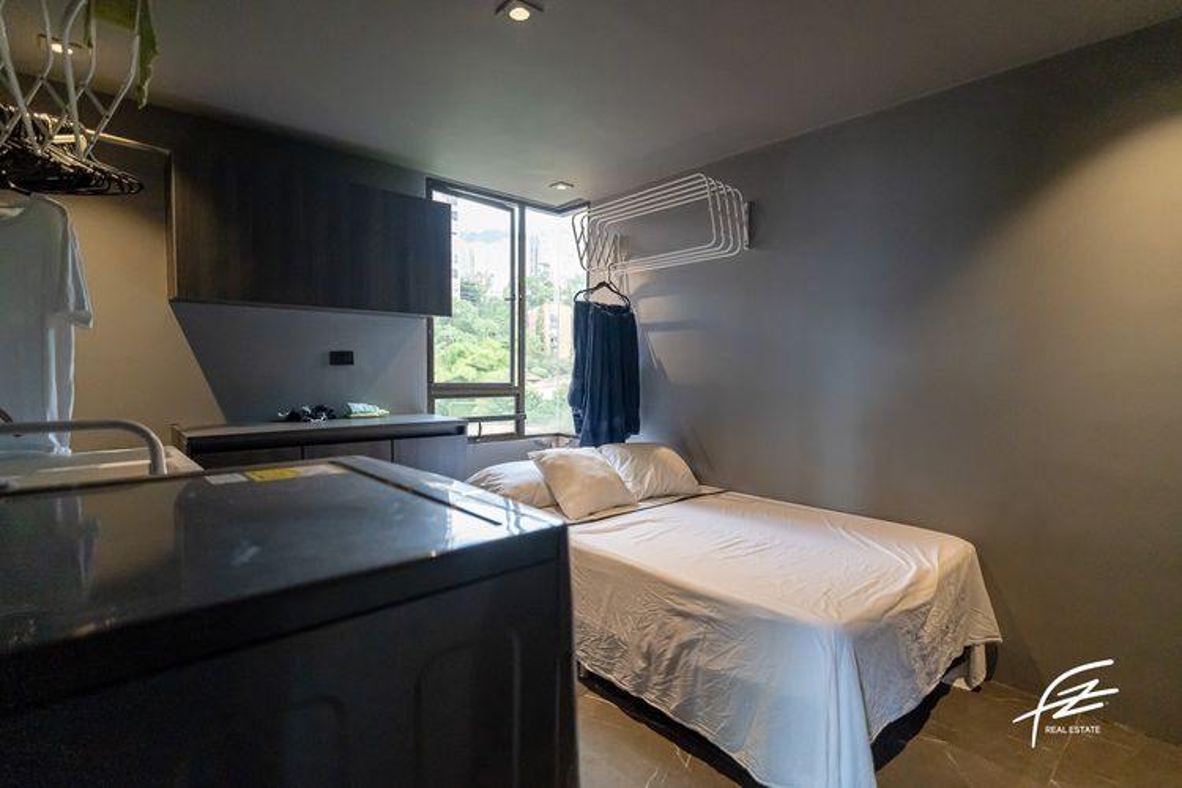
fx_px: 545
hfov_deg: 94.7
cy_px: 394
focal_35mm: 17
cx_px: 591
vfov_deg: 71.8
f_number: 1.8
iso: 3200
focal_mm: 16
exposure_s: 1/1600
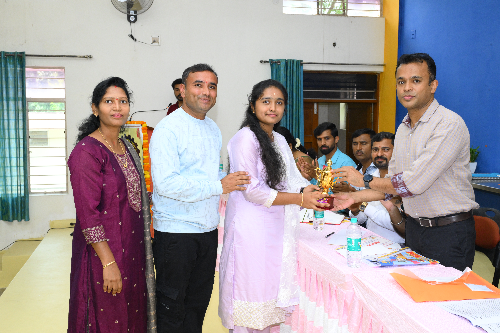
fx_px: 556
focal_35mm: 40
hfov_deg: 48.5
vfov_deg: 33.4
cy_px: 166
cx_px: 250
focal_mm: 40
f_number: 9
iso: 2500
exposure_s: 1/160
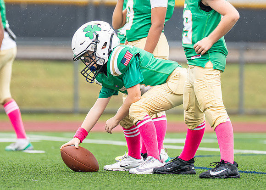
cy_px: 46
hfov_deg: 3.5
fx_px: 4318
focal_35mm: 572
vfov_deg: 2.5
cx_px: 119
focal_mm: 200
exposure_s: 1/1000
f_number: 2.8
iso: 400
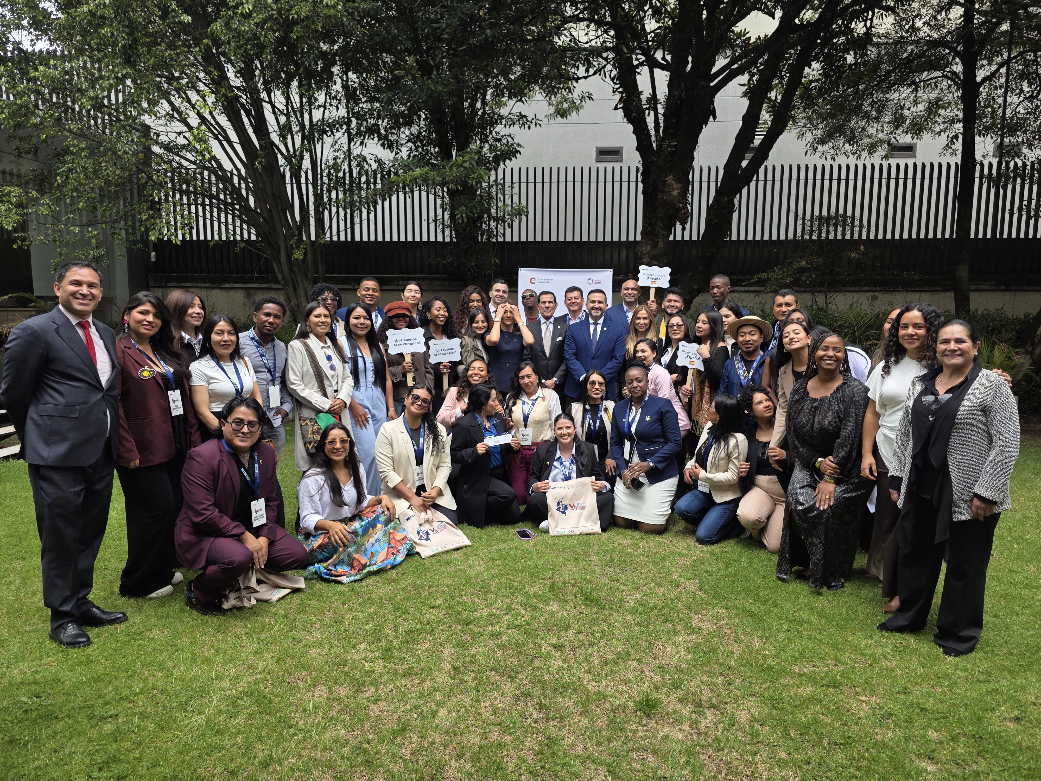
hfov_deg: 73.9
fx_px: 692
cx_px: 520
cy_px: 390
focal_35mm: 23
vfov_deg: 58.9
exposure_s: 1/1623
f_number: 1.7
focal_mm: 6.3
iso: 80
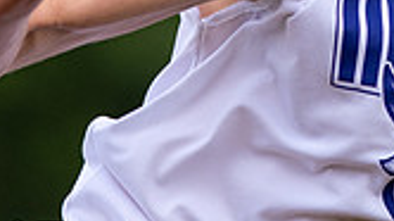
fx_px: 20029
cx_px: 456
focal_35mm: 1919
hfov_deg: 1.1
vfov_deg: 0.6
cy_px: -195
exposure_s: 1/2500
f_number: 4
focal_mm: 300
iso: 400
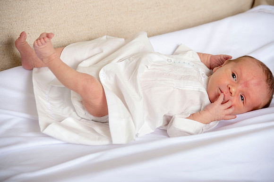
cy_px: 91
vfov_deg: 9.1
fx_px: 1141
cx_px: 137
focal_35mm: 150
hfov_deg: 13.7
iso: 125
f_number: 5.6
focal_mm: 150
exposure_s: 1/160
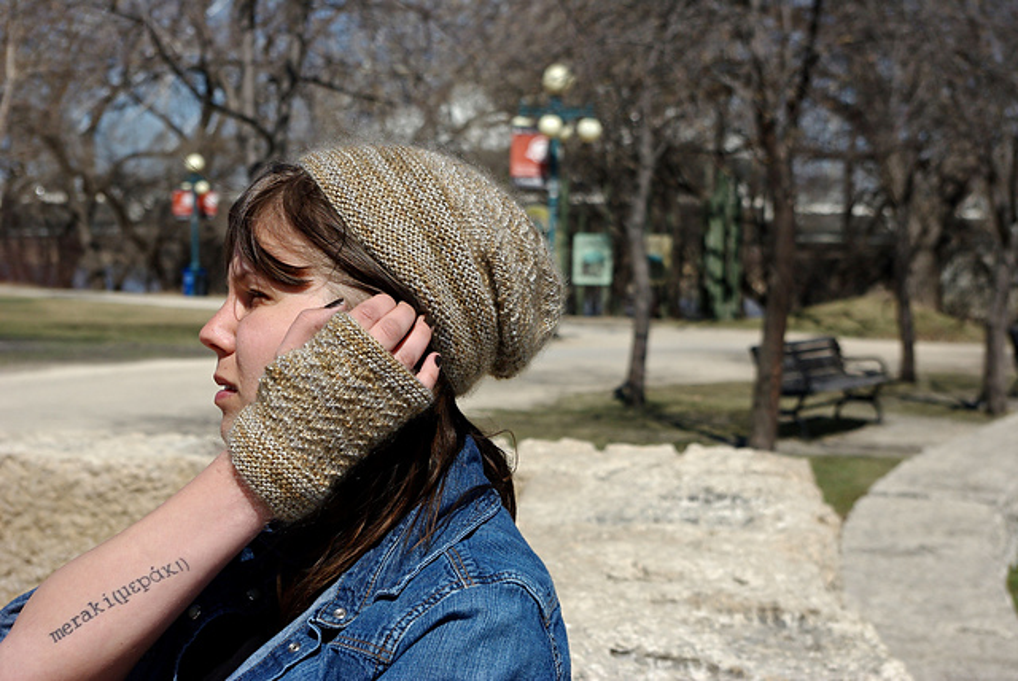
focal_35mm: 82
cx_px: 509
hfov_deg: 24.7
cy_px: 340
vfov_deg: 16.7
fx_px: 2321
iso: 200
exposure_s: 1/750
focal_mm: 55
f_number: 9.5
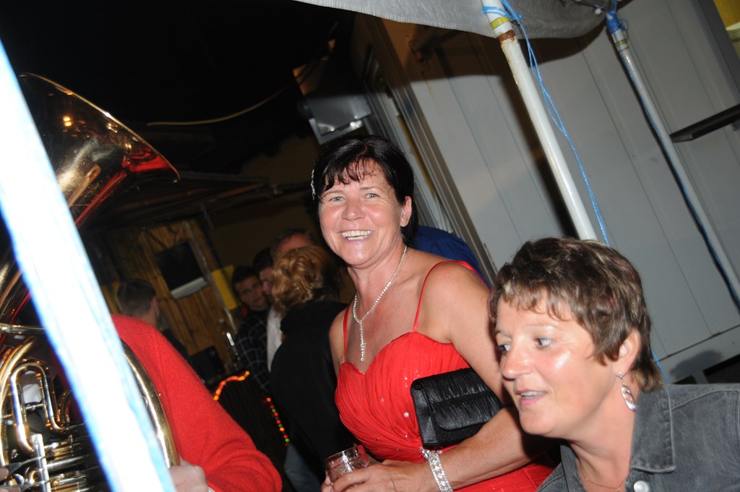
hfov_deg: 35.1
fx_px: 1170
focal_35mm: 57
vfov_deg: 23.7
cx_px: 370
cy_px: 246
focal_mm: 38
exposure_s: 1/60
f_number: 5.6
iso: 400
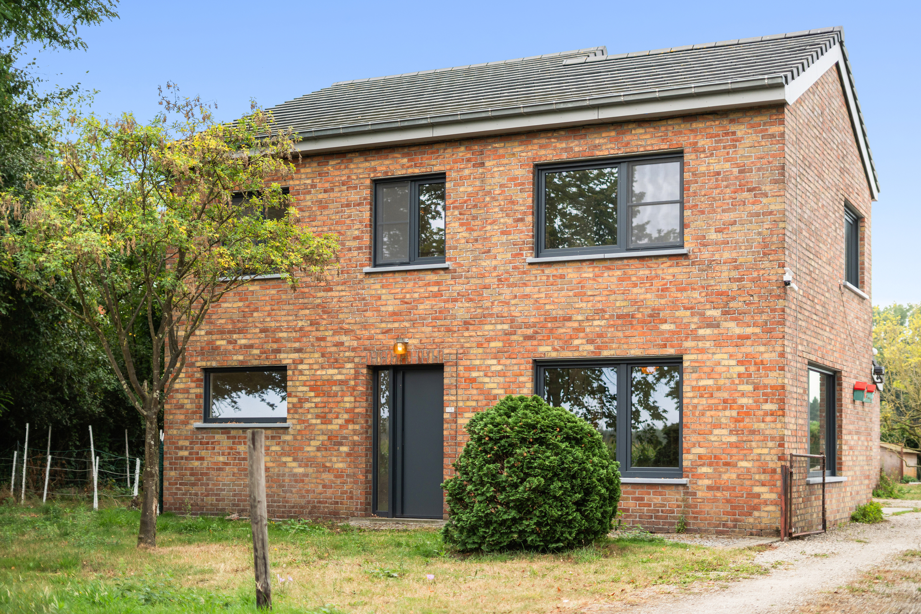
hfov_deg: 39.6
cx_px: 460
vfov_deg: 27.0
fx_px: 1279
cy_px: 307
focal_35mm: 50
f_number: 1.8
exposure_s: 1/2000
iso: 250
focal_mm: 50
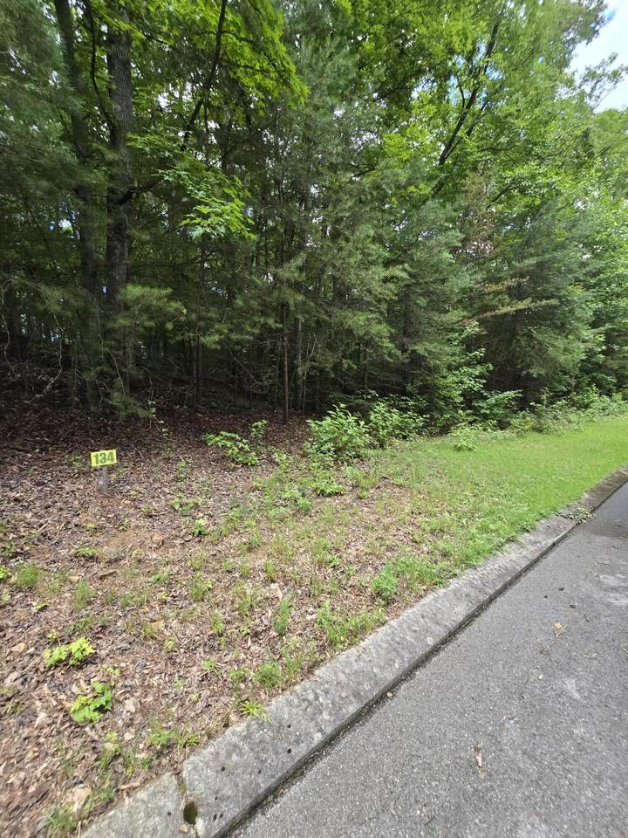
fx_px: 314
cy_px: 419
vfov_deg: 106.2
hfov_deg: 89.9
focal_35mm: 13
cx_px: 314
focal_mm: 2.2
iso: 125
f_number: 2.2
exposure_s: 1/359
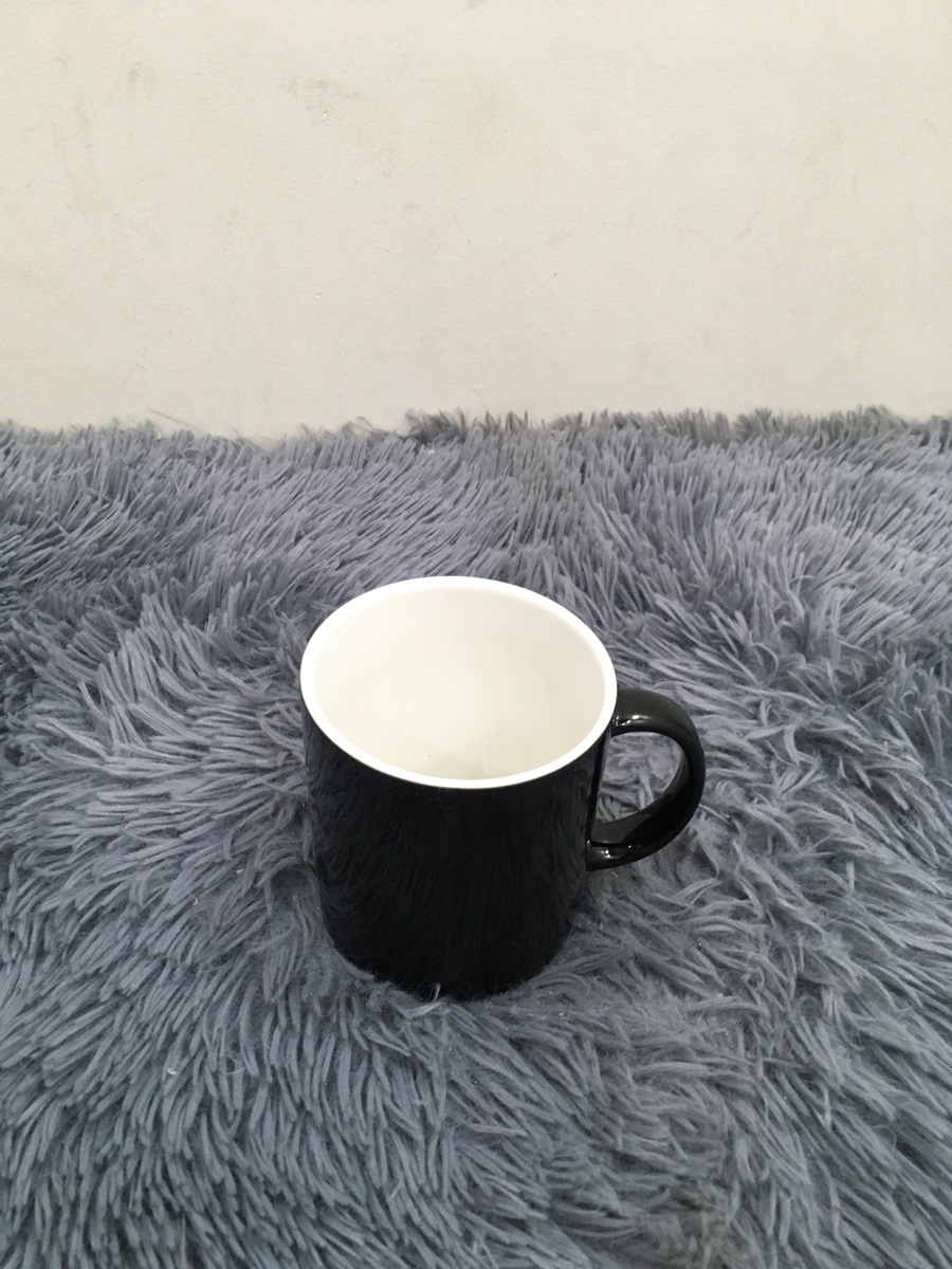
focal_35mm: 29
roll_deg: -0.3
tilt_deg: -37.9
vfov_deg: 61.7
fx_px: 1063
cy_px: 634
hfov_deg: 48.2
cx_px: 476
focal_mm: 4.15
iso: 160
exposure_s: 1/33
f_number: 2.2
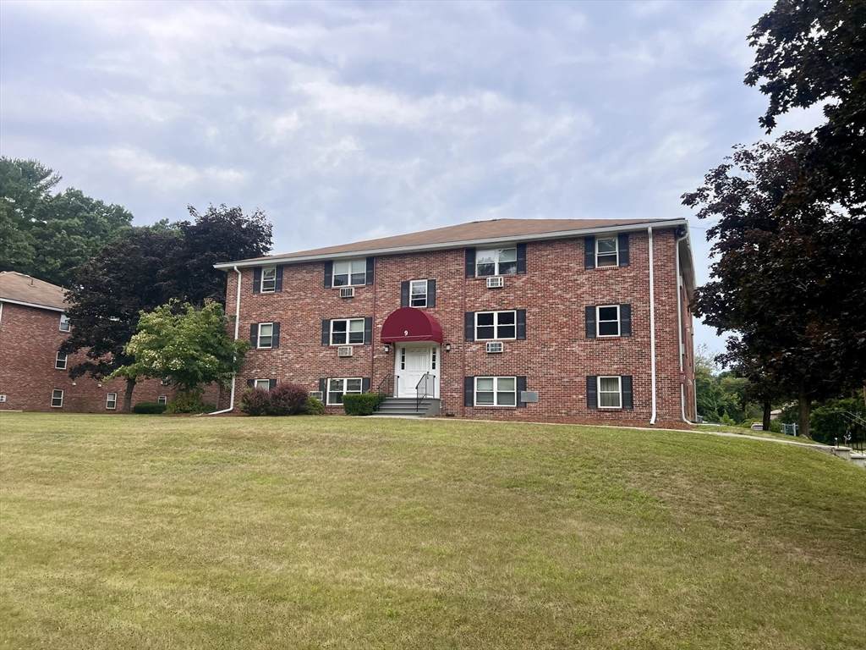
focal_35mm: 26
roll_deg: -0.6
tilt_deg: +8.4
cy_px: 325
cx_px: 433
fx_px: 650
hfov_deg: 67.3
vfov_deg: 53.1
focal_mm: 5.7
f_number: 1.5
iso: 50
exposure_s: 1/2915
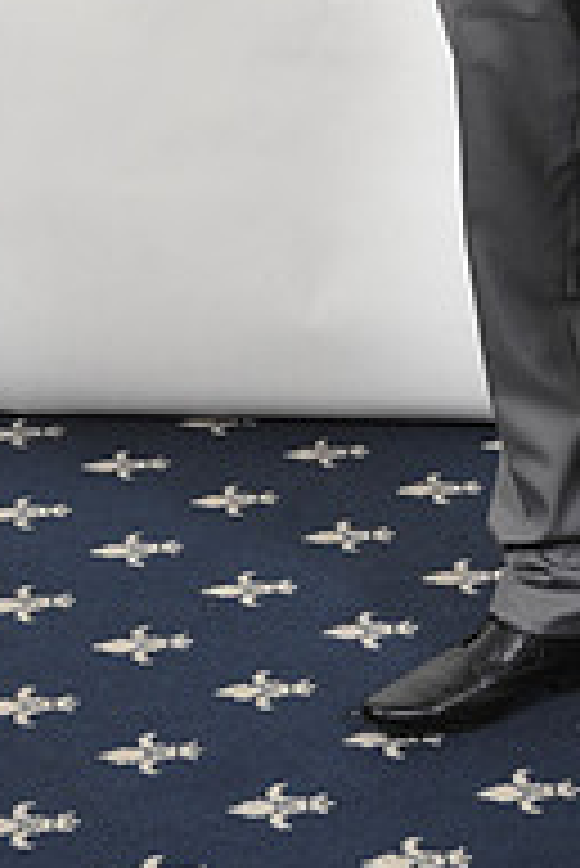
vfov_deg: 13.8
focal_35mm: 144
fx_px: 3474
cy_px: -184
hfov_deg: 9.5
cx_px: 549
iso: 1000
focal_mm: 48
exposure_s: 1/160
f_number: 7.1
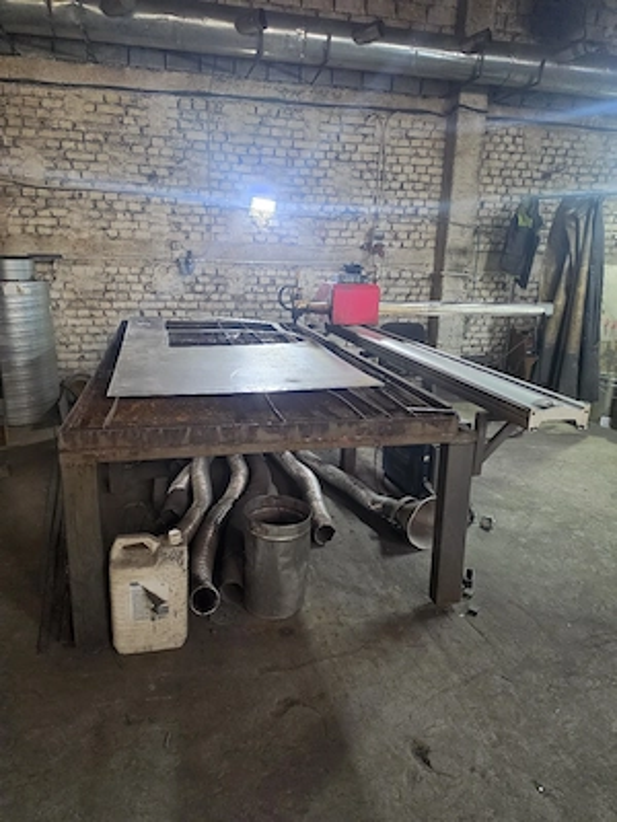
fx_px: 547
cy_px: 411
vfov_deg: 73.9
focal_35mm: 23
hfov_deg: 58.9
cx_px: 308
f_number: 1.4
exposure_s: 1/101
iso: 640
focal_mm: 6.5
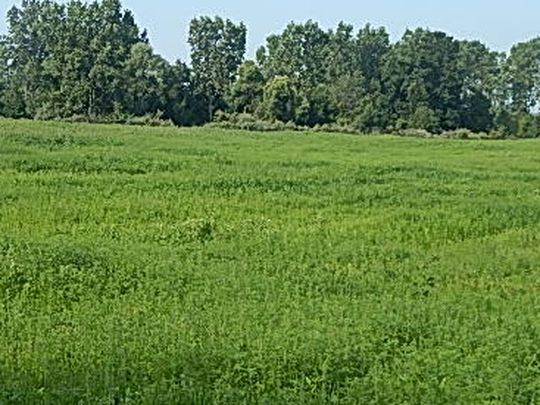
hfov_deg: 26.0
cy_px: 113
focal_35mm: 75
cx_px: 263
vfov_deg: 19.5
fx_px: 1170
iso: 125
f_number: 3.6
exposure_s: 1/640
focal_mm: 7.7
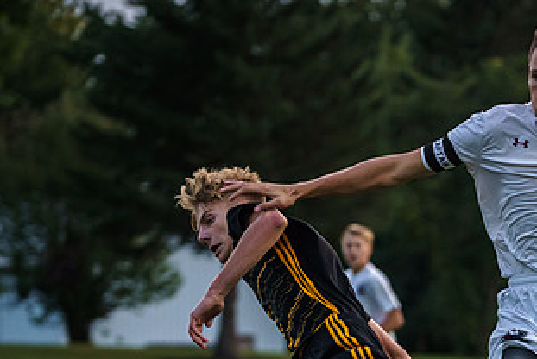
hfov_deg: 5.9
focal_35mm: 351
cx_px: 436
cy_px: 391
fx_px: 5241
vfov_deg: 3.9
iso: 2000
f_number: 4
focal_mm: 154
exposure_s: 1/1250
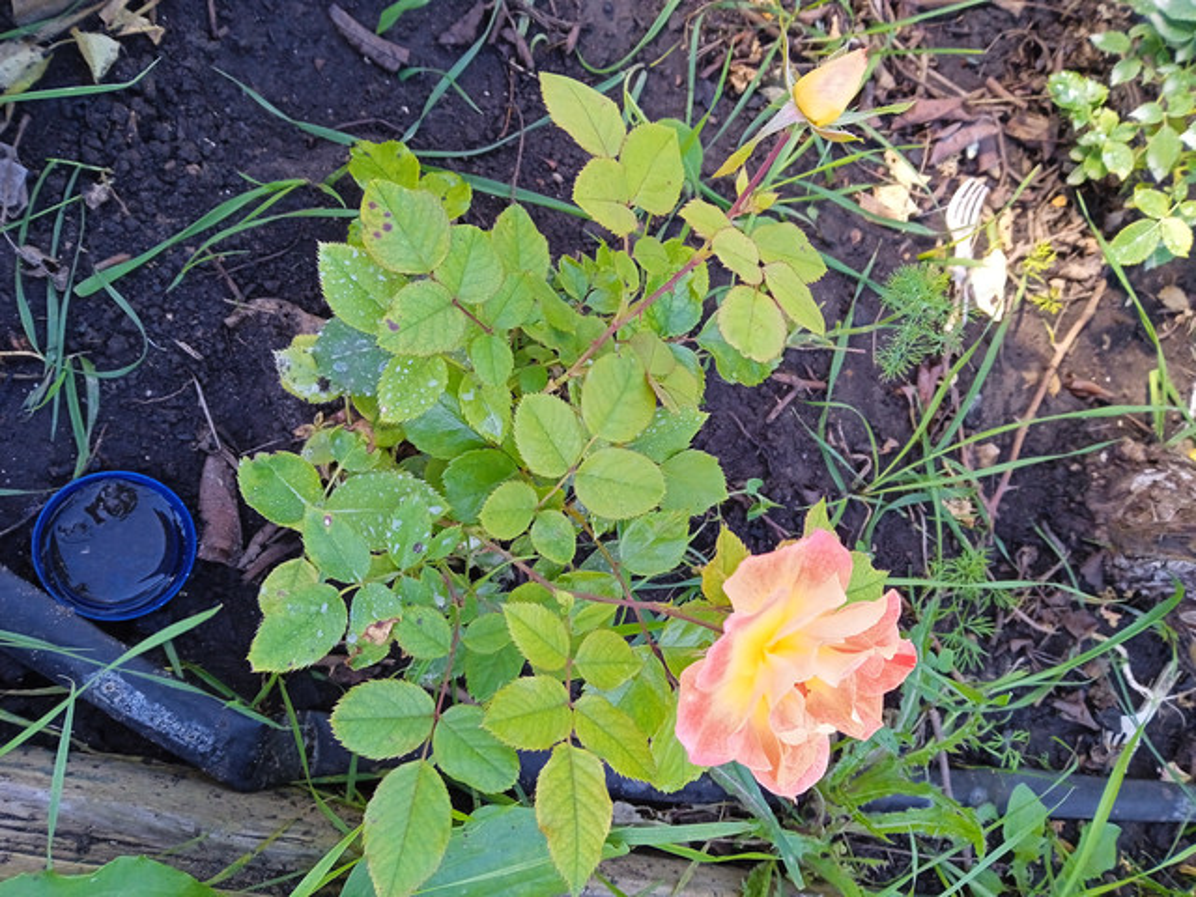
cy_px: 448
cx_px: 598
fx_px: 967
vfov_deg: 49.7
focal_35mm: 28
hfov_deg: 63.4
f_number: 2.2
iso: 215
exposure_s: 1/100
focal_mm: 3.43
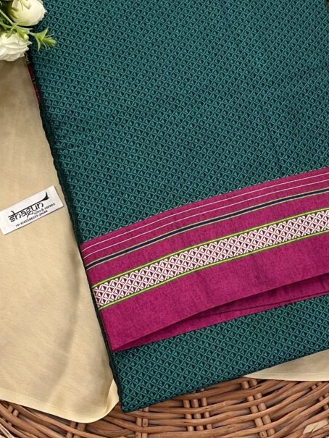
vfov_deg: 42.8
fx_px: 557
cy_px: 185
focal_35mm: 44
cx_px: 192
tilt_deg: -76.0
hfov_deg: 32.8
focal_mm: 5.1
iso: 100
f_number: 1.6
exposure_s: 1/50
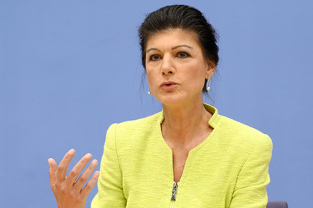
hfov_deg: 15.7
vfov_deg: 10.4
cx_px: 152
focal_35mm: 131
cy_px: 108
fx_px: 1138
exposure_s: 1/640
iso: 5000
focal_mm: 122
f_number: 5.6
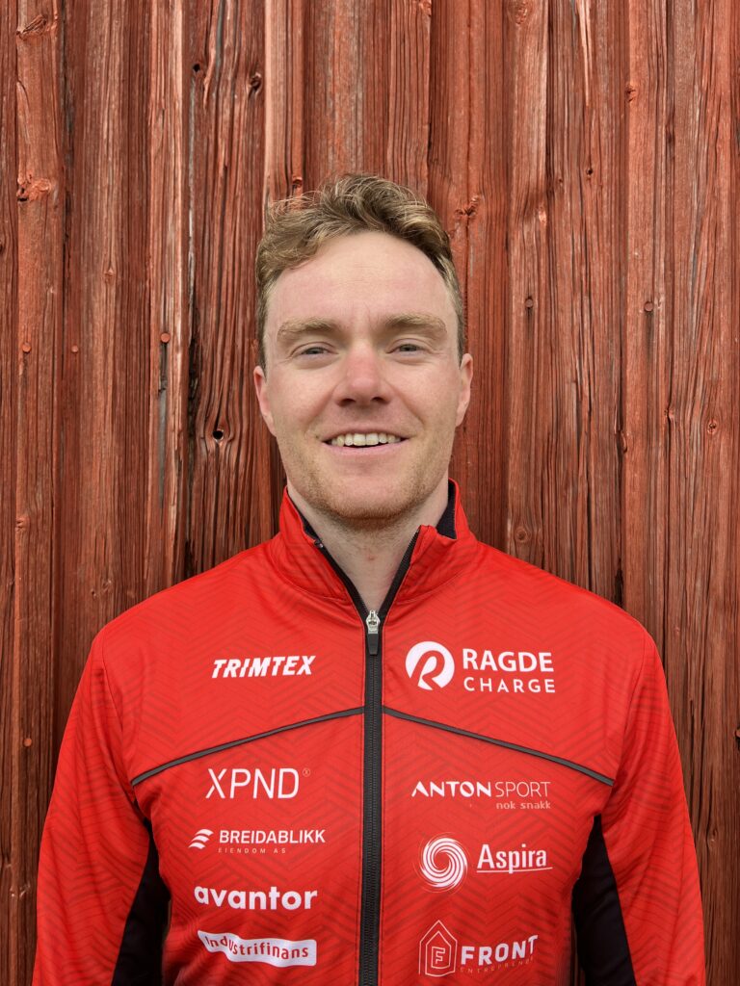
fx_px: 741
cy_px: 493
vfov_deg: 67.3
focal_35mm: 26
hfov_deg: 53.1
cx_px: 370
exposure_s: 1/611
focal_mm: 5.7
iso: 50
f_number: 1.5
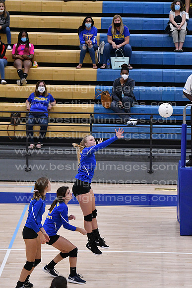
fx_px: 1343
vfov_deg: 12.2
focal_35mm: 168
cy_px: 144
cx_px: 96
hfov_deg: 8.2
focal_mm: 112
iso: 6400
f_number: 3.2
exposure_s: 1/1250
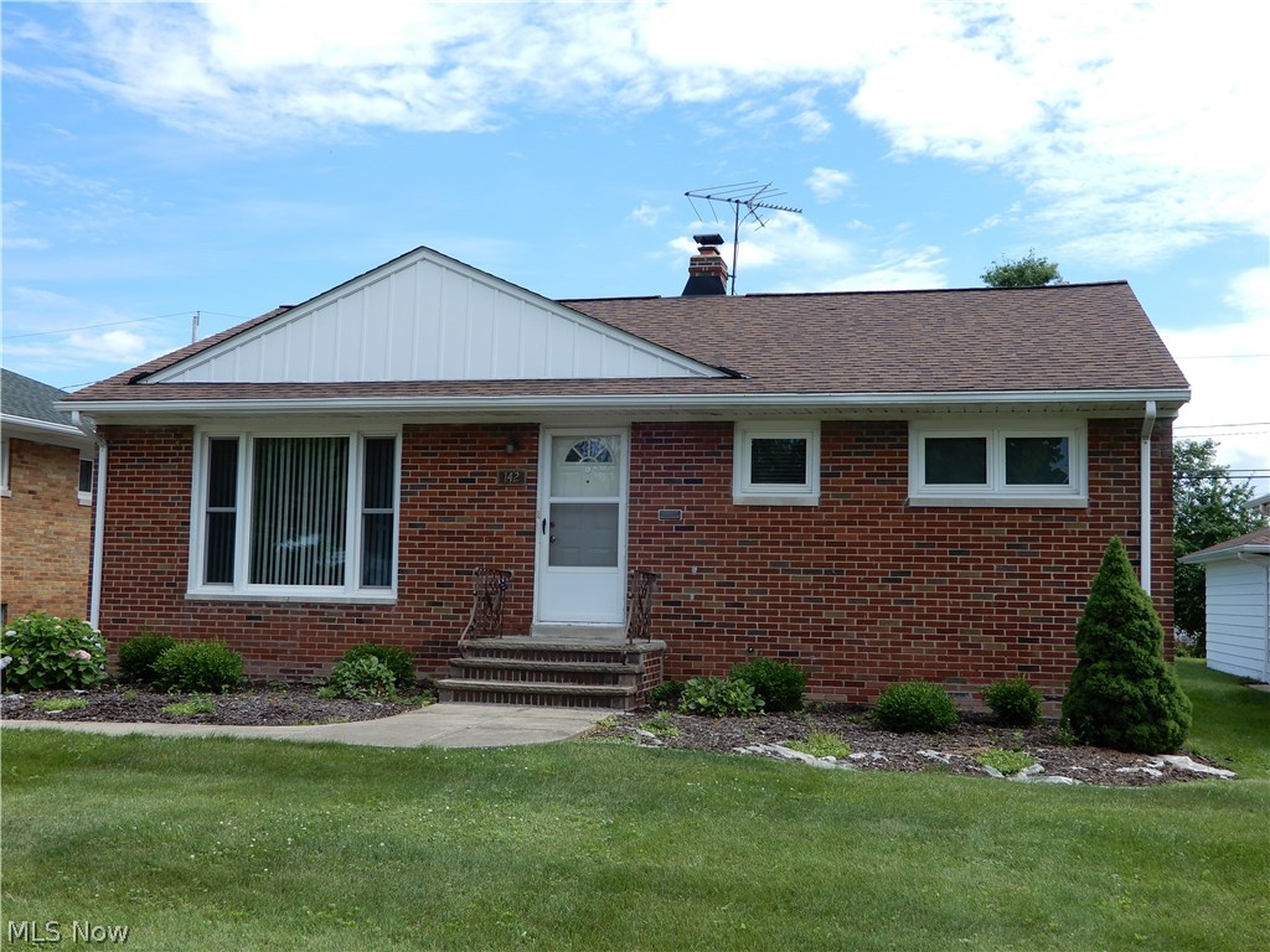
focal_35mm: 38
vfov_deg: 37.7
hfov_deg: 49.0
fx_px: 1394
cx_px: 635
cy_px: 476
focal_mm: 6.8
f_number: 4
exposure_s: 1/500
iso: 80
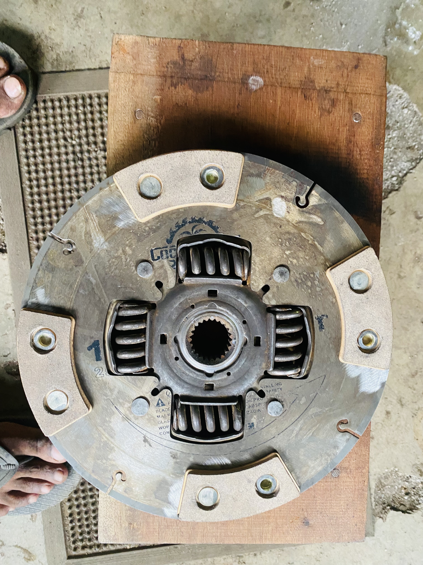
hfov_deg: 53.1
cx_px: 212
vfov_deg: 67.3
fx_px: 424
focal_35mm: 26
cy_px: 282
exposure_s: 1/59
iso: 500
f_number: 1.8
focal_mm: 4.25
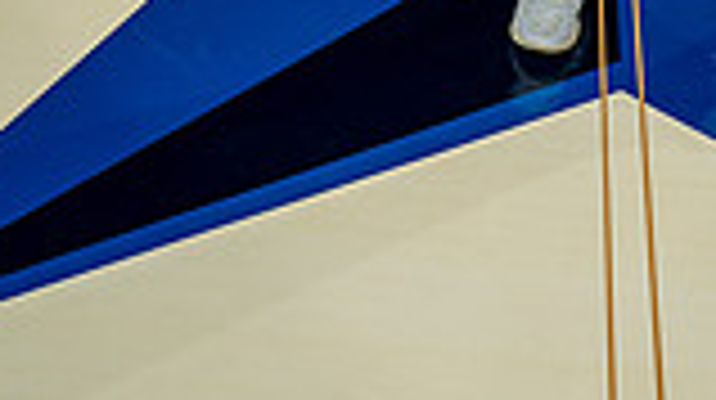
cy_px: -526
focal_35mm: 83
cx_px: 648
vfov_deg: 12.0
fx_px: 1574
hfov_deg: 24.8
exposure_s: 1/250
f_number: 5.6
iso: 640
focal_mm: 28
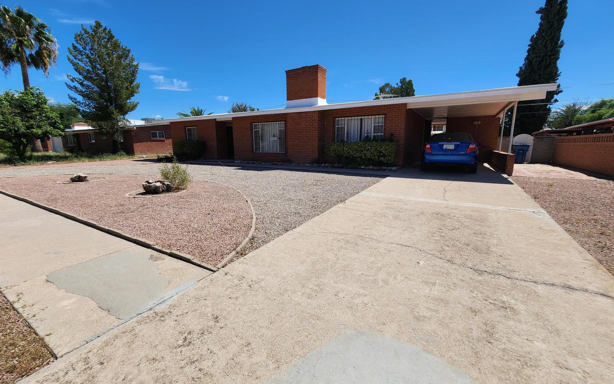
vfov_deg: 78.6
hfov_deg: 105.3
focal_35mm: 14
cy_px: 191
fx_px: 234
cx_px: 311
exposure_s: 1/2882
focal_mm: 2.2
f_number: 2.2
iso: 50
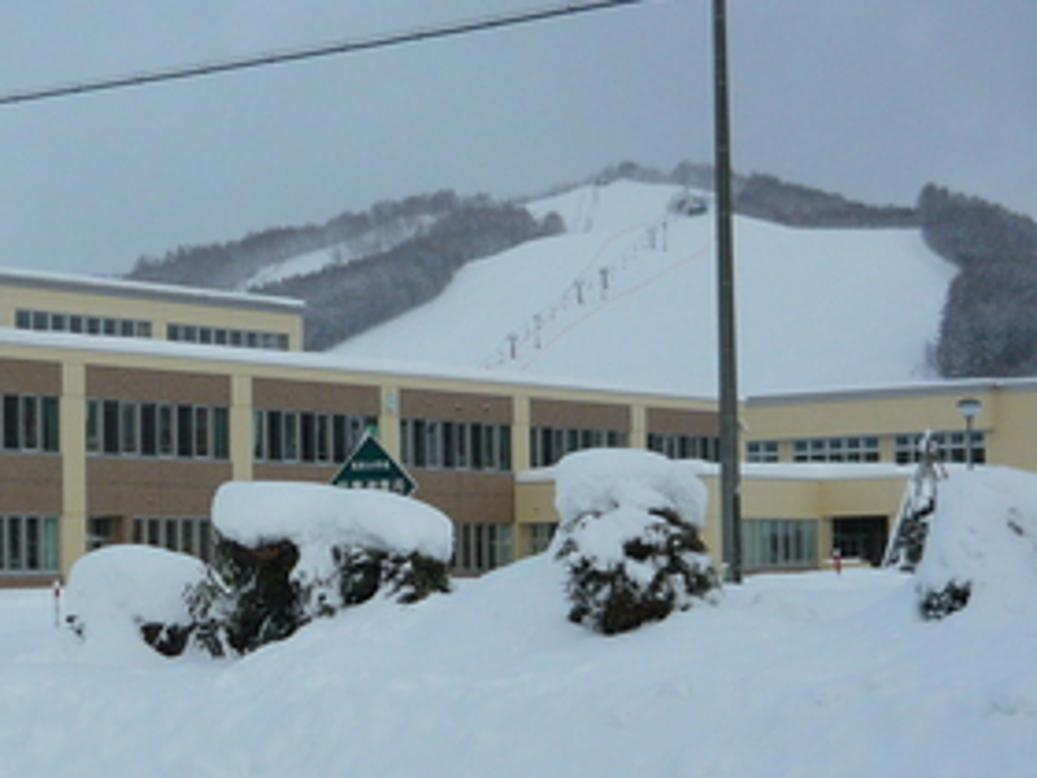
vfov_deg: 14.9
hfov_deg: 19.7
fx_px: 2966
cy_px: 372
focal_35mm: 99
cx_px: 285
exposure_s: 1/640
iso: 100
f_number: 3
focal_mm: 6.8
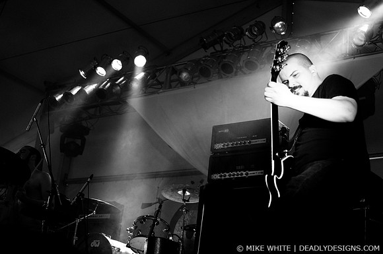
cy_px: 127
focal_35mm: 52
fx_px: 558
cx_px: 192
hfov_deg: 37.9
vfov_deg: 25.7
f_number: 2.8
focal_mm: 35
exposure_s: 1/500
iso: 800
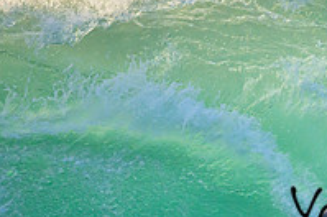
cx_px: 460
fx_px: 21202
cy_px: 198
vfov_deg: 0.6
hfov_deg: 0.9
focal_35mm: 2338
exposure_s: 1/2000
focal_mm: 800
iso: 1600
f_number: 6.3
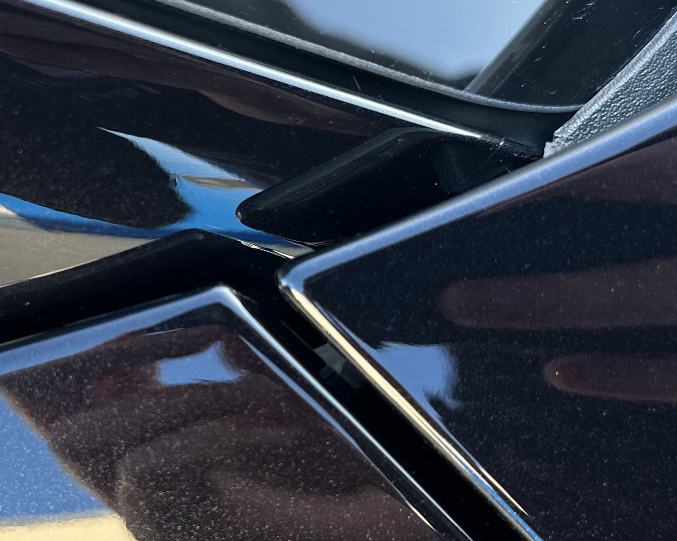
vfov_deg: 25.8
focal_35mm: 59
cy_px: 307
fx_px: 1182
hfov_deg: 31.4
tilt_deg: -73.9
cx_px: 168
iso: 80
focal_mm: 6.86
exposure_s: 1/121
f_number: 1.78
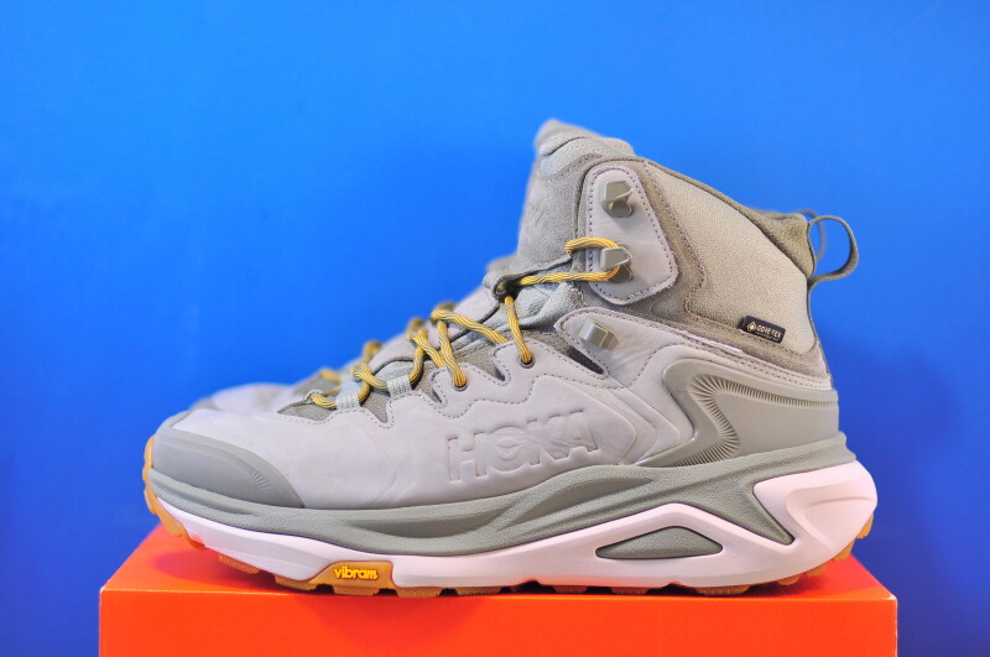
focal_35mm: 75
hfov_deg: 27.0
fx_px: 2060
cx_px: 495
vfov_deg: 18.1
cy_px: 328
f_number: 2
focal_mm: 50
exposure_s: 1/320
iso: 250
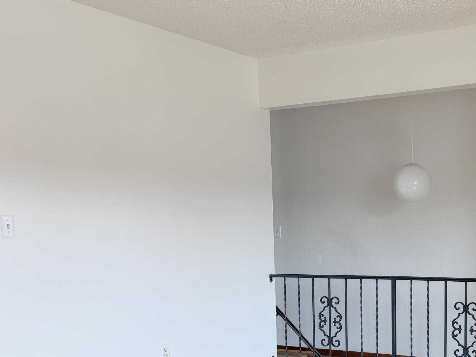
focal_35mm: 53
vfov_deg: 26.6
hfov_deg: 34.6
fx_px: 729
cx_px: 406
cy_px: 318
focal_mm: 6.76
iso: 50
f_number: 1.78
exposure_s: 1/120
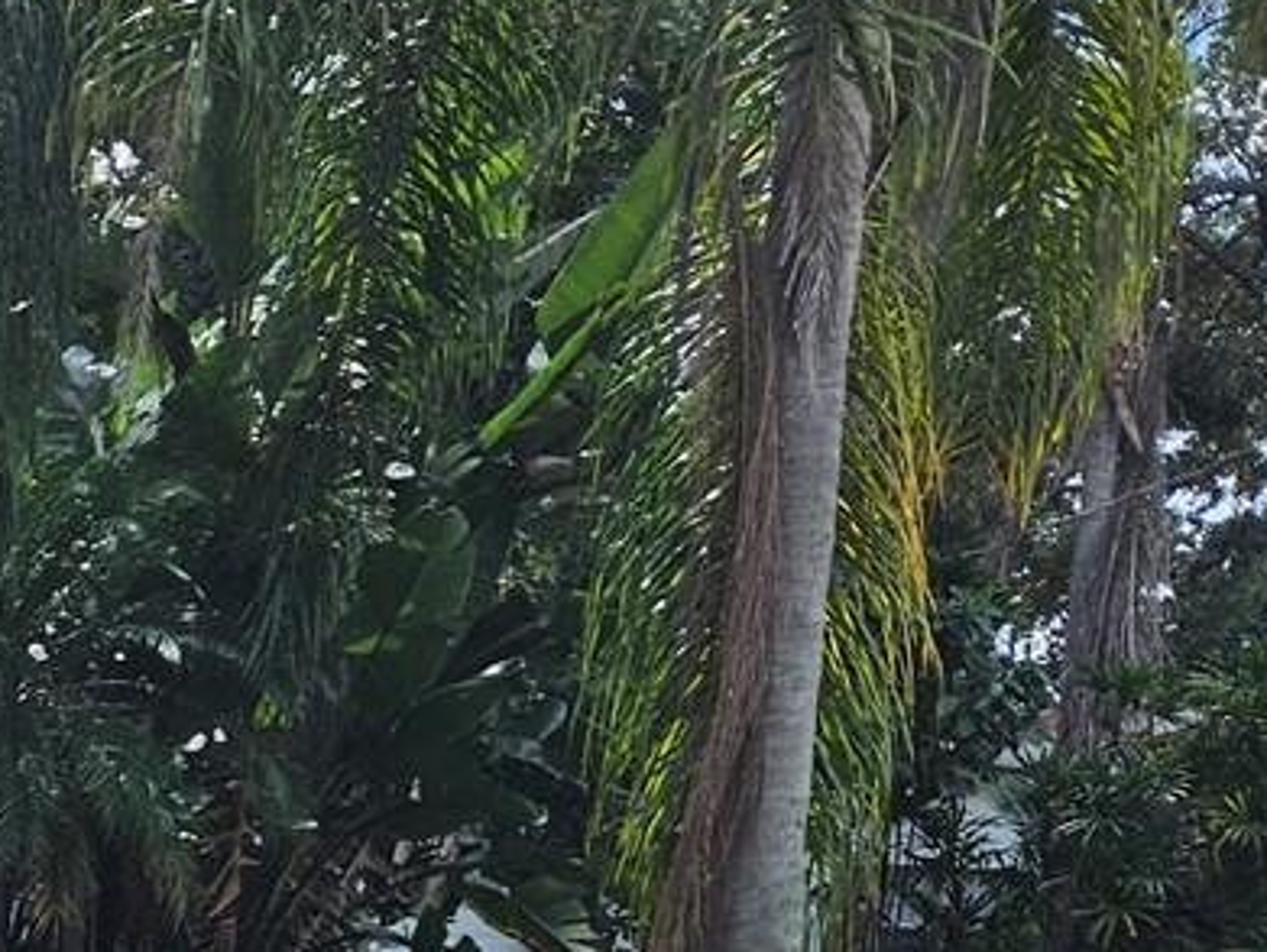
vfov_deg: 14.7
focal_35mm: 94
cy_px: 1431
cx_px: -1056
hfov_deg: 17.0
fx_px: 3444
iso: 25
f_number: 1.8
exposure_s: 1/1839
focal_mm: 5.4
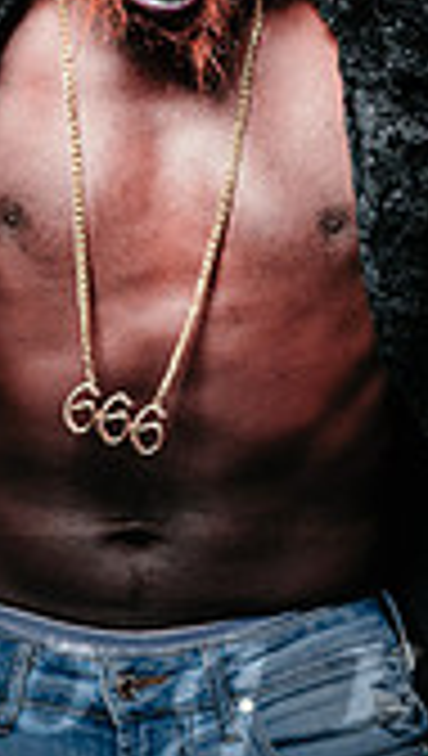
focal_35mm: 259
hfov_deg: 4.7
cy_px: 91
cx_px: 177
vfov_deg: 8.3
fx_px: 5205
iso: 64
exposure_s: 1/200
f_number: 3.5
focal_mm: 70
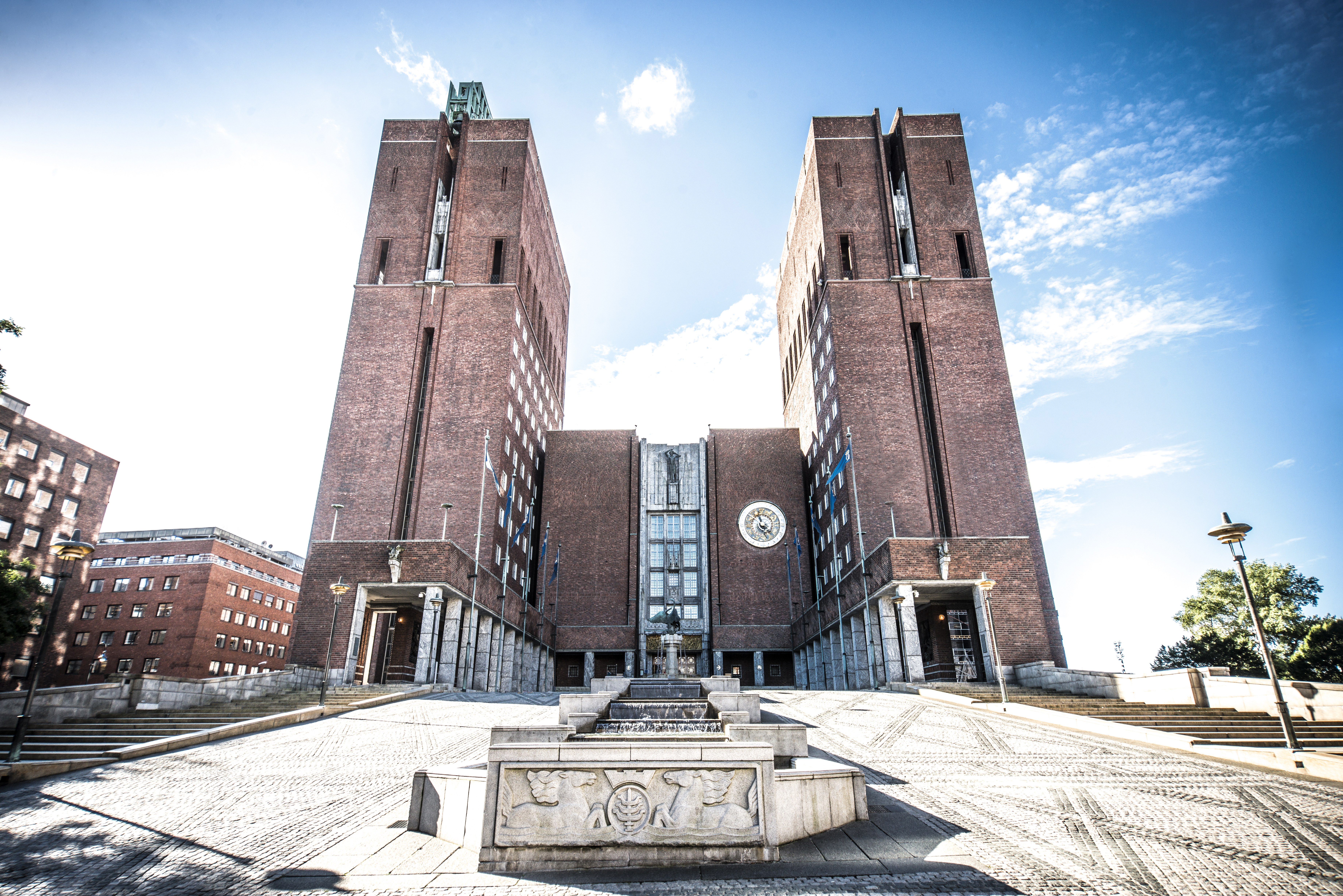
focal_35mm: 19
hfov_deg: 86.9
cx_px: 672
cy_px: 448
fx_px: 709
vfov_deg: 64.6
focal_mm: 19
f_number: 8
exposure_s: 1/100
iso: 250
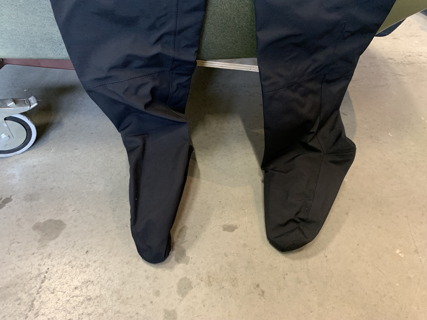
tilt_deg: -44.9
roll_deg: -7.1
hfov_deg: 67.3
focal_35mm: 26
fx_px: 321
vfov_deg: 53.1
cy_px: 160
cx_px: 214
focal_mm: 4.25
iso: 320
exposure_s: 1/50
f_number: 1.8
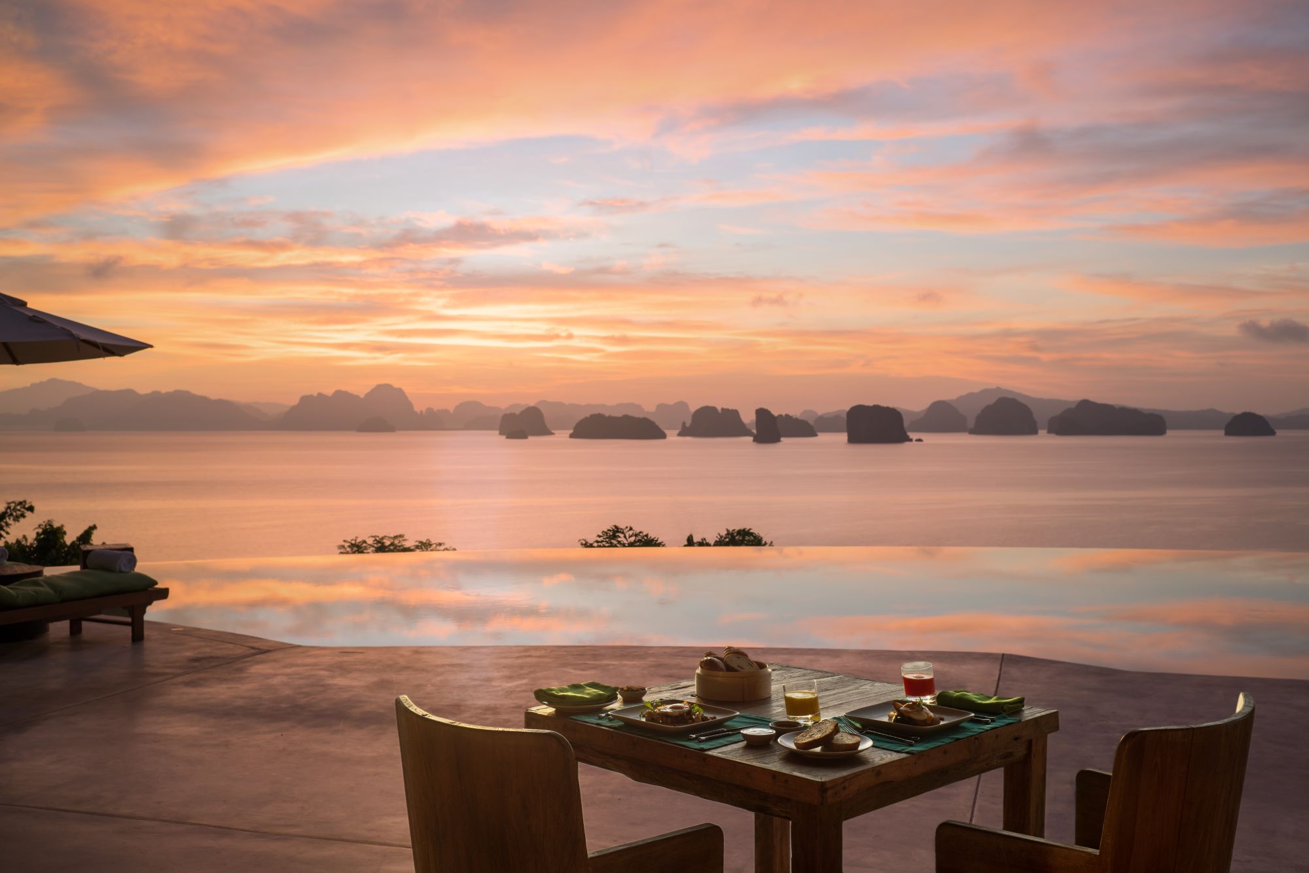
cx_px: 654
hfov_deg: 54.4
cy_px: 436
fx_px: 1273
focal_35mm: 35
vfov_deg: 37.9
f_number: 8
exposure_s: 1/250
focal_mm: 35
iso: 100
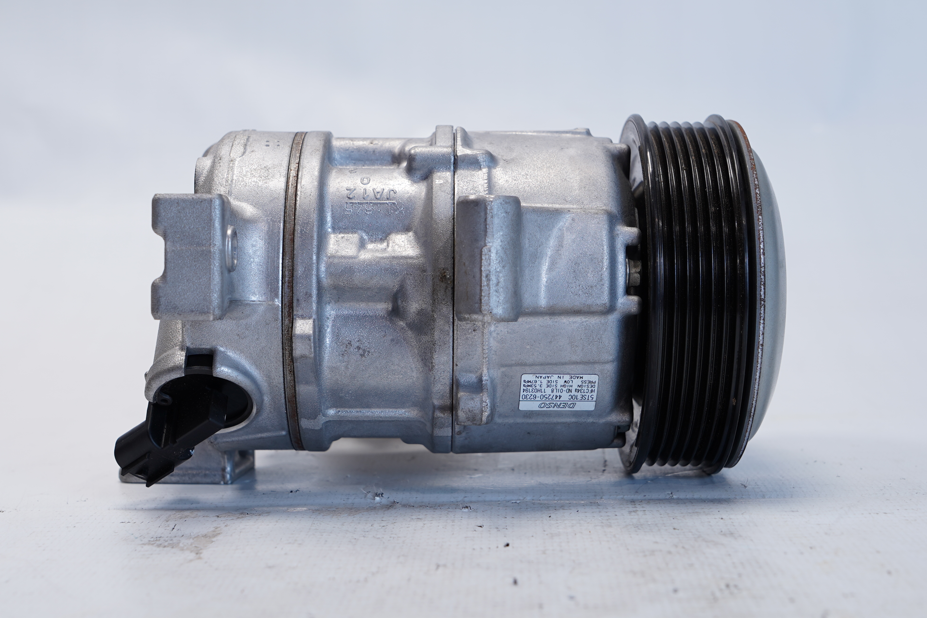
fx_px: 1468
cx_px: 464
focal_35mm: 57
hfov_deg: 35.1
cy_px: 309
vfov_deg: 23.8
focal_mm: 38
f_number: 6.3
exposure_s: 1/20
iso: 125
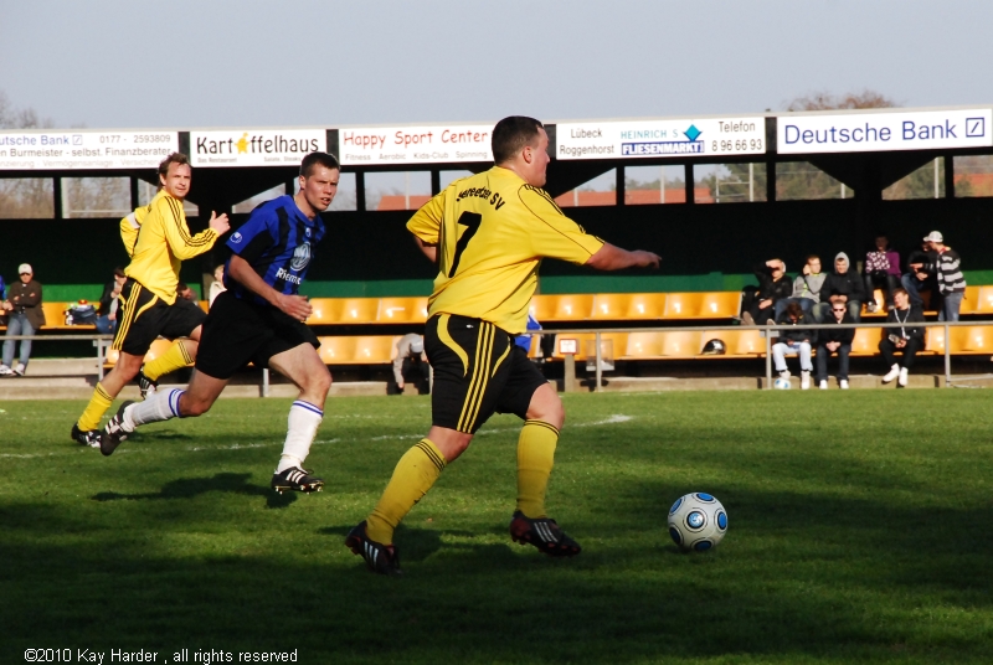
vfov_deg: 8.7
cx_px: 496
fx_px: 4351
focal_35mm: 158
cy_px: 332
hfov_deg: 13.0
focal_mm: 105
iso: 800
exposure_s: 1/1000
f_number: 9
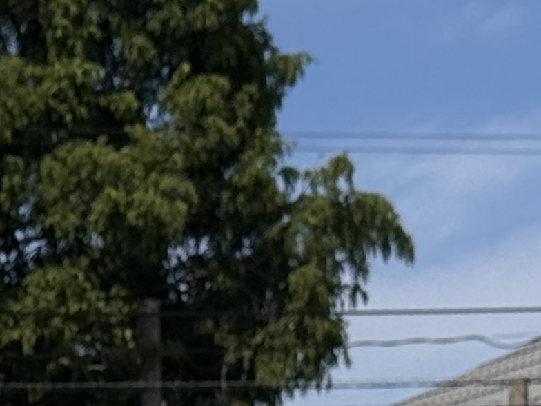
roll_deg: +0.3
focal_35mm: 247
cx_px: -506
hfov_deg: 7.7
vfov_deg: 5.8
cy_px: 998
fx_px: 3860
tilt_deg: +2.3
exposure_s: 1/11364
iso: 64
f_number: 1.78
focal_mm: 6.76
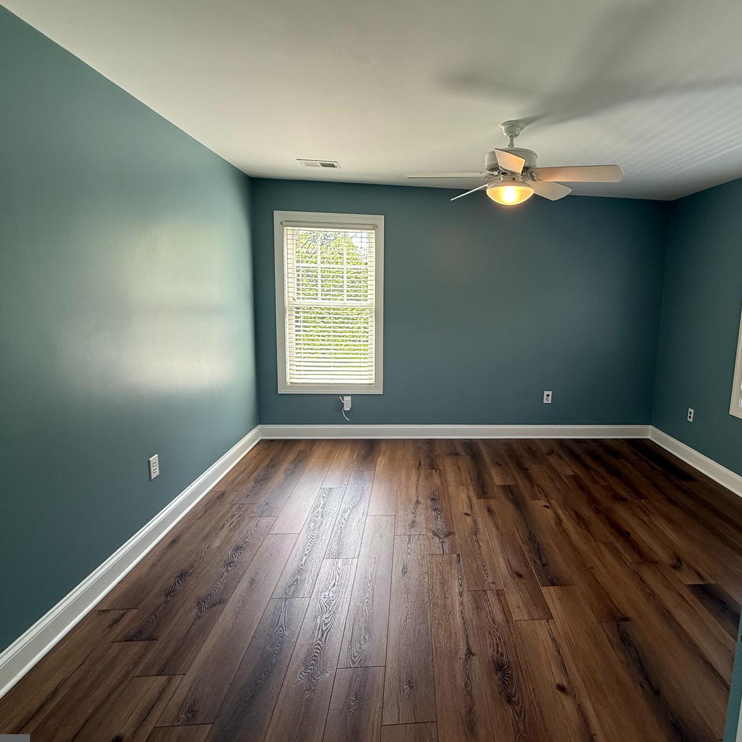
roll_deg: -2.2
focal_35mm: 19
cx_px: 461
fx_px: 461
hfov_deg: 76.4
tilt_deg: -7.3
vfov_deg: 77.6
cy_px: 353
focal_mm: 2.22
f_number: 2.2
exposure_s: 1/120
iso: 100
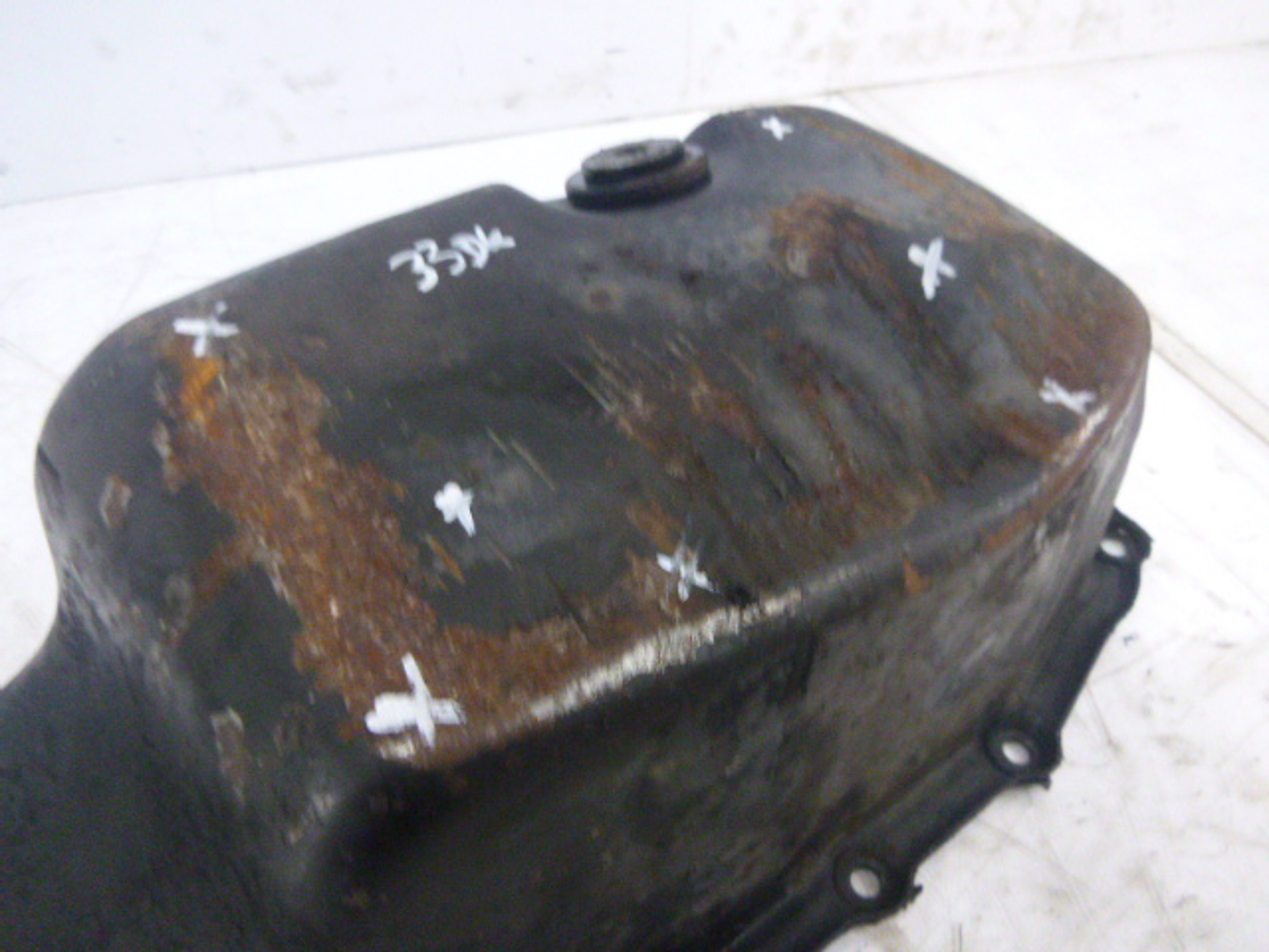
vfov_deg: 54.9
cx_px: 634
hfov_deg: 69.4
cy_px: 476
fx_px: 916
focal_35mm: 25
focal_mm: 4.5
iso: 640
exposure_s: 1/8
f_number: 3.9
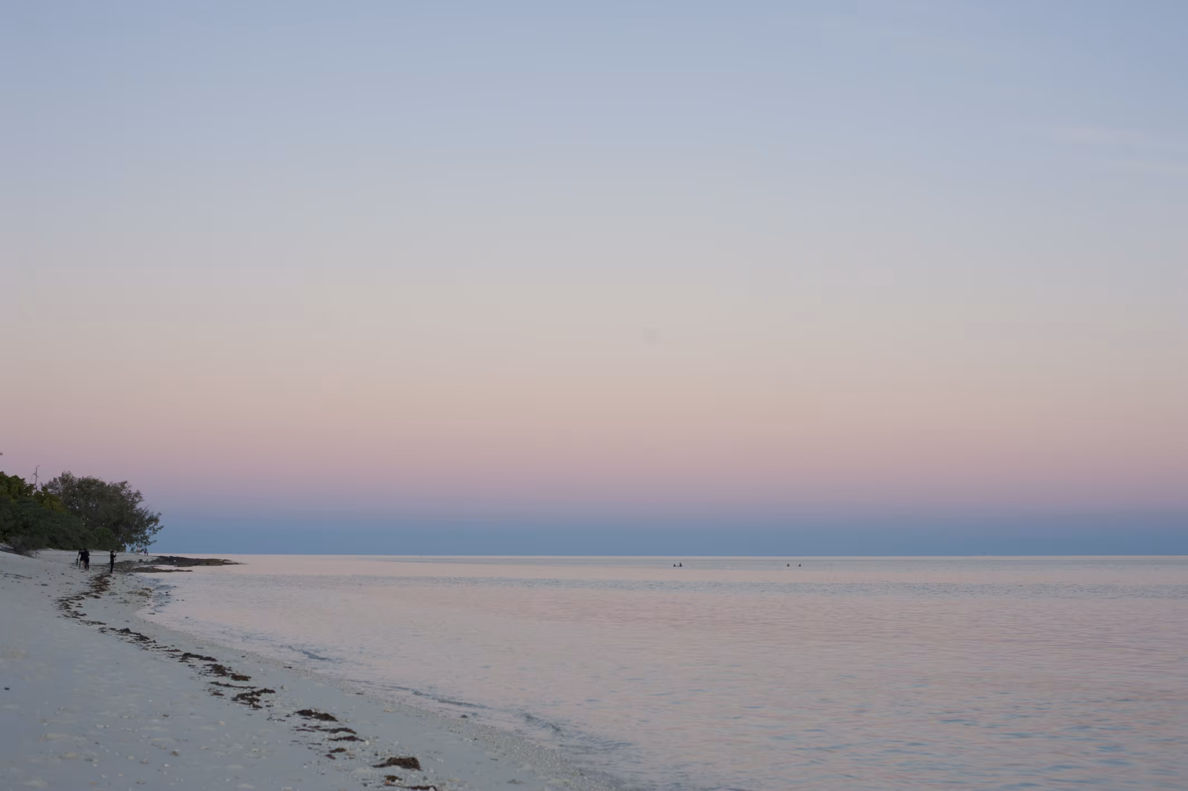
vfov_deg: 27.0
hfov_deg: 39.6
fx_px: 1649
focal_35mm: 50
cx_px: 594
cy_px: 396
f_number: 5.6
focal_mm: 50
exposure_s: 1/160
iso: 400
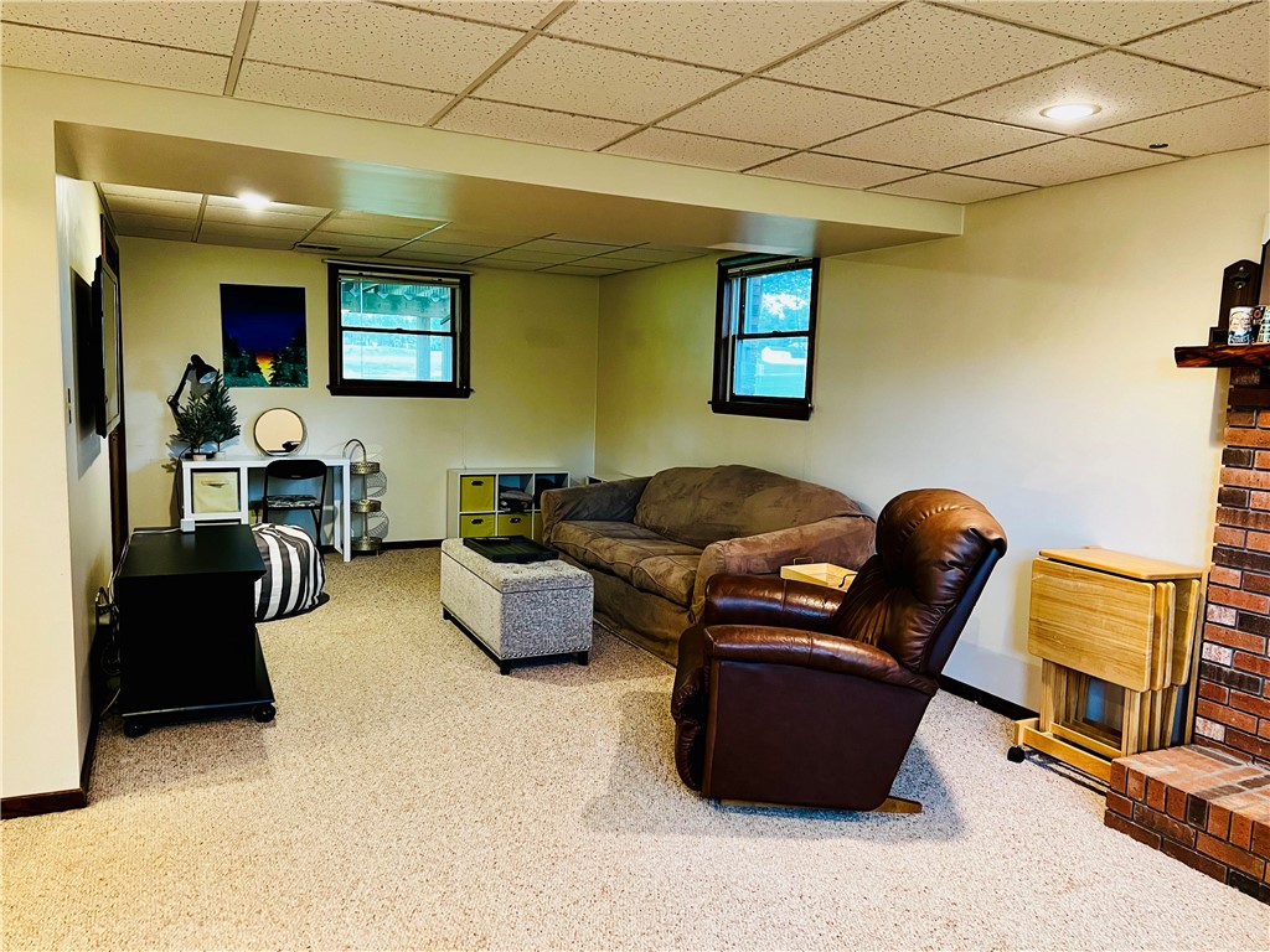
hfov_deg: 67.3
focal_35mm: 26
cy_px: 476
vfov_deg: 53.1
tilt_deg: -7.0
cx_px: 635
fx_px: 954
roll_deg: -1.6
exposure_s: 1/60
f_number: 1.5
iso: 320
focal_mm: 5.7
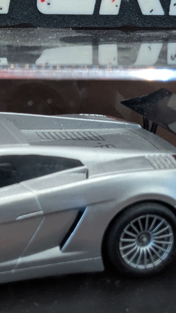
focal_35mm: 93
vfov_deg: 22.7
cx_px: -47
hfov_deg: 12.6
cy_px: 86
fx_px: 772
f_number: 1.73
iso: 85
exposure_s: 1/25
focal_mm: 4.38
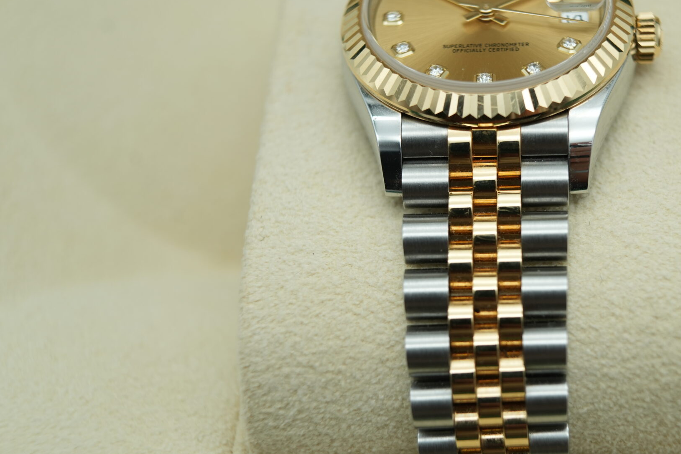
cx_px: 482
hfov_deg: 35.7
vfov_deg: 24.6
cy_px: 218
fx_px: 1040
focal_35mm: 55
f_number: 5
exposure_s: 1/250
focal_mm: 35
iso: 400
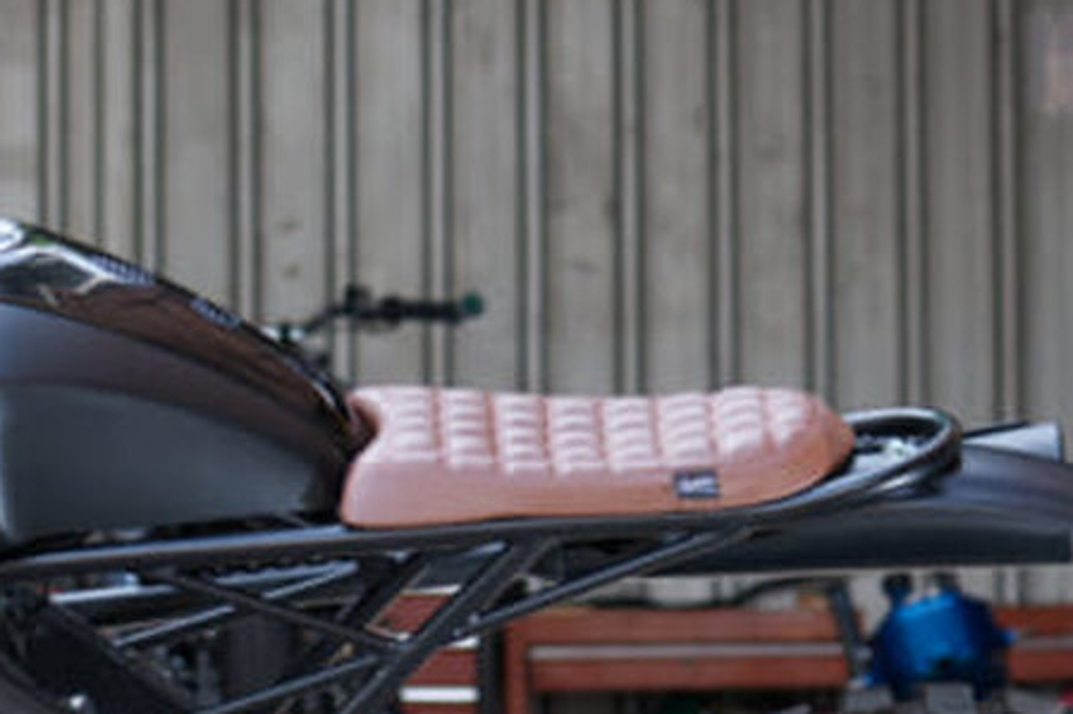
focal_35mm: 265
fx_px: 7895
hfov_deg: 7.7
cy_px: 733
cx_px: 36
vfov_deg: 5.2
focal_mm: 66
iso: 160
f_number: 4
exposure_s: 1/125
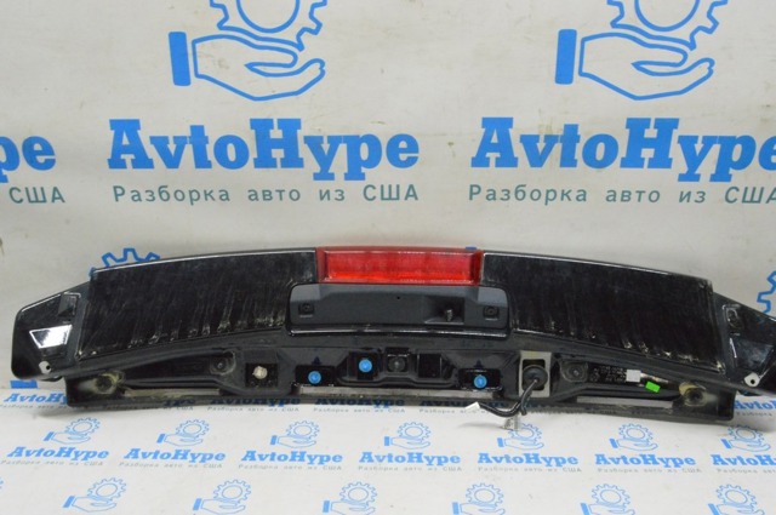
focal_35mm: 33
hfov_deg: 57.3
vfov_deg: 39.9
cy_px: 258
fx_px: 710
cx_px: 388
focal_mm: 22
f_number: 20
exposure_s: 1/15
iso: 6400
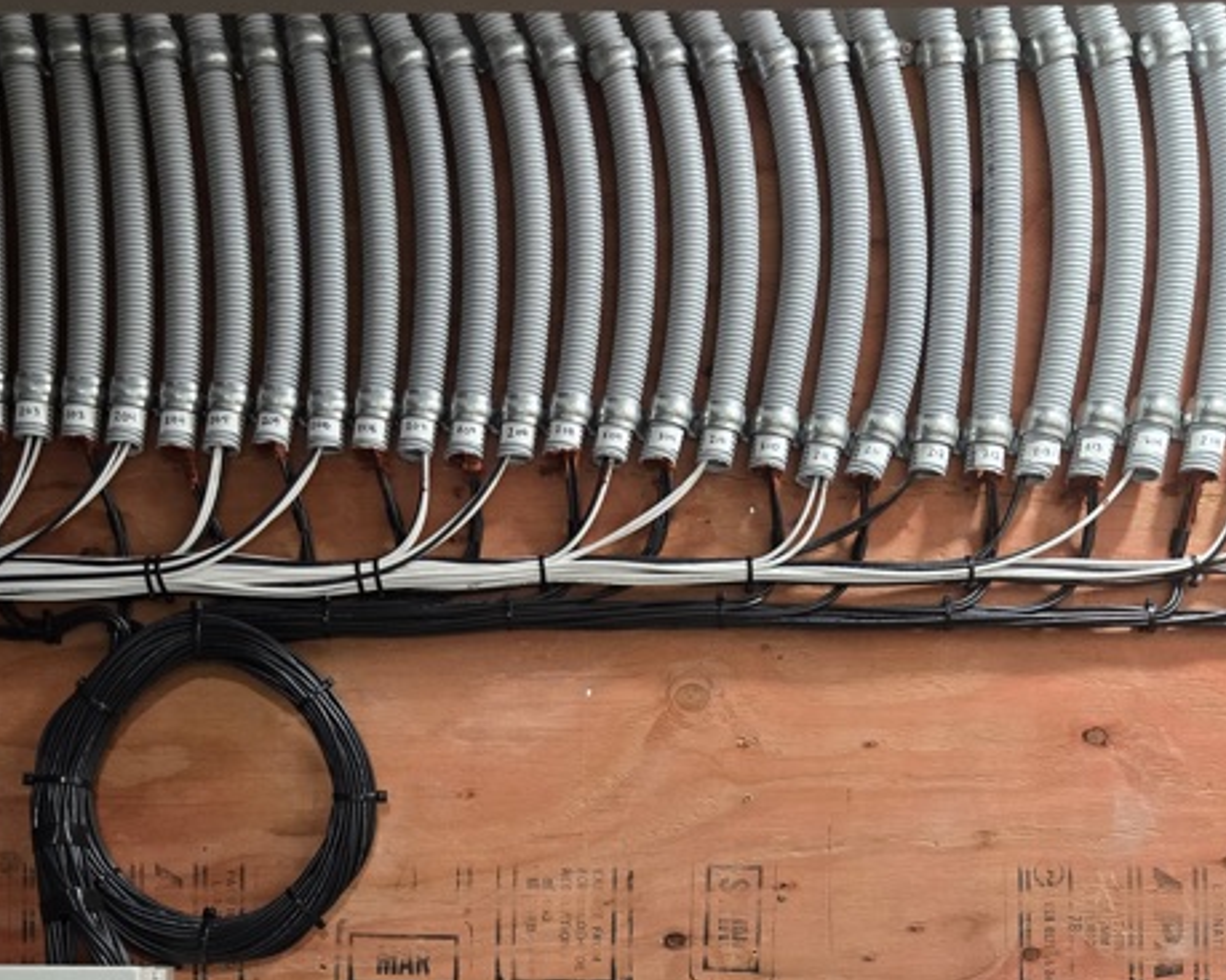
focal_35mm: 44
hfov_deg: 42.0
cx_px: 596
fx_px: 1596
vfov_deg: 33.1
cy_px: 797
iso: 400
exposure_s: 1/120
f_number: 1.8
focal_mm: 5.4
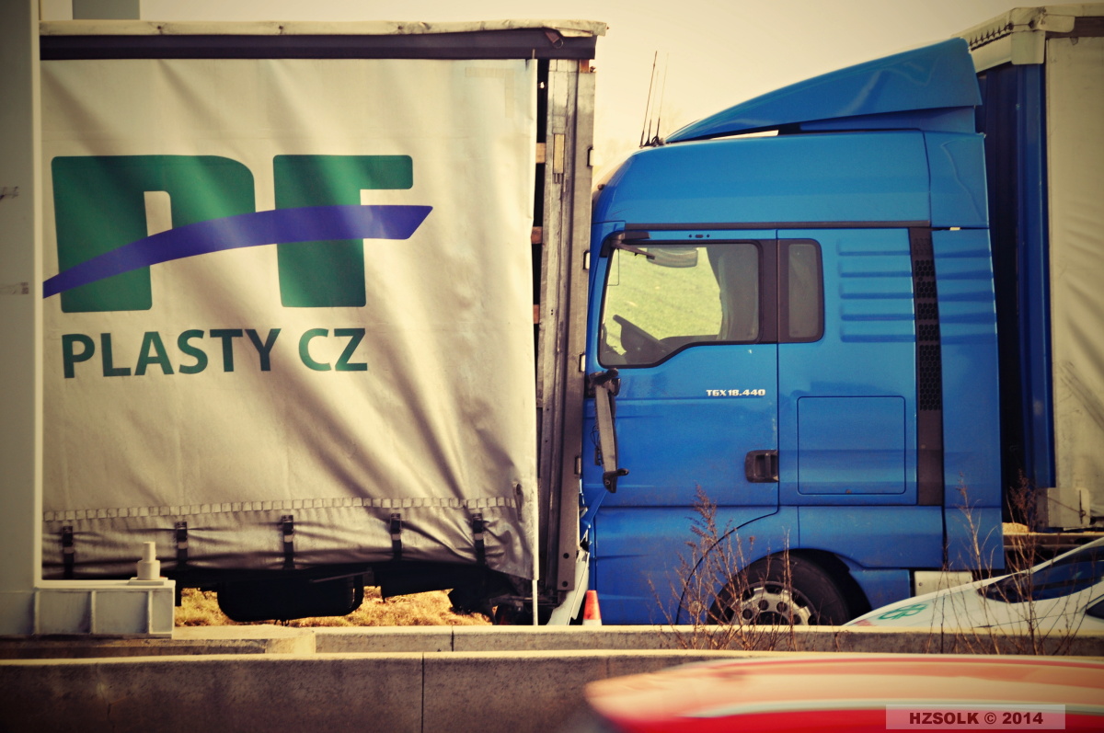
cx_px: 552
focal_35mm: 142
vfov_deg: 9.6
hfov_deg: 14.4
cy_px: 366
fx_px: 4365
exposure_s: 1/200
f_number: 7.1
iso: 200
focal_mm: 95
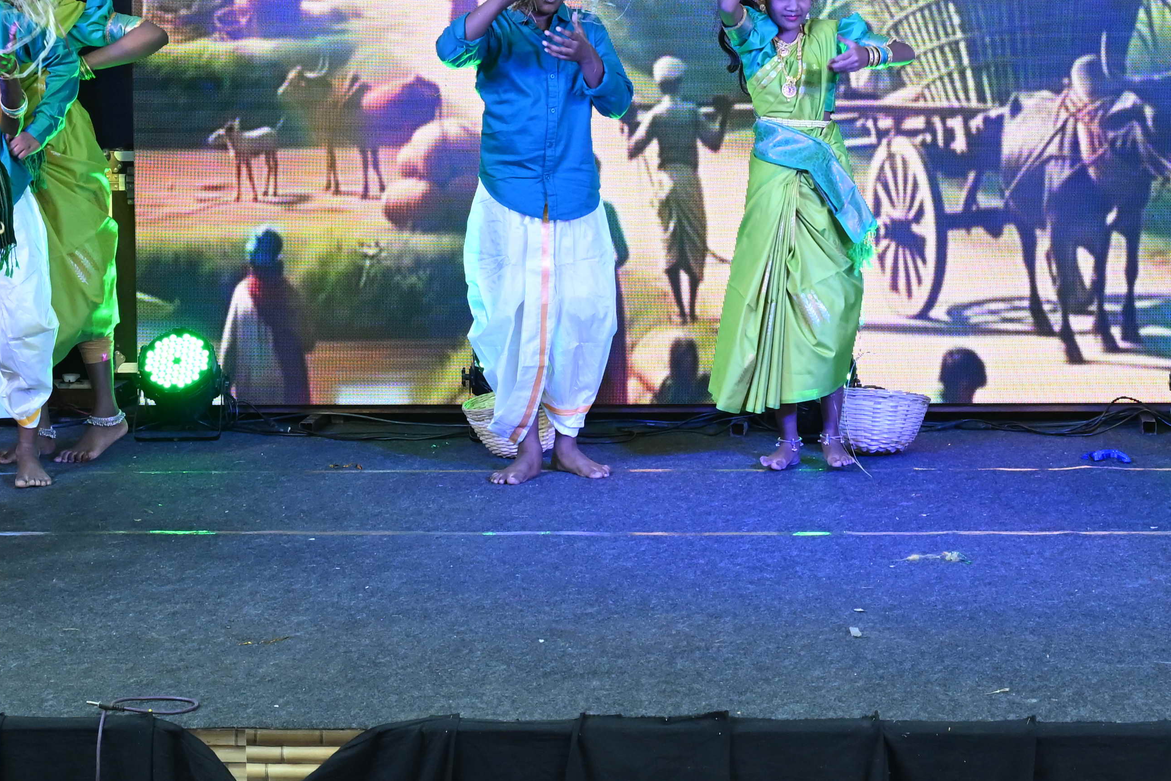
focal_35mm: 91
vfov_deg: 14.7
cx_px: 565
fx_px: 2960
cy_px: -24
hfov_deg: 22.4
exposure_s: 1/160
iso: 2500
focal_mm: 39
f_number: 9
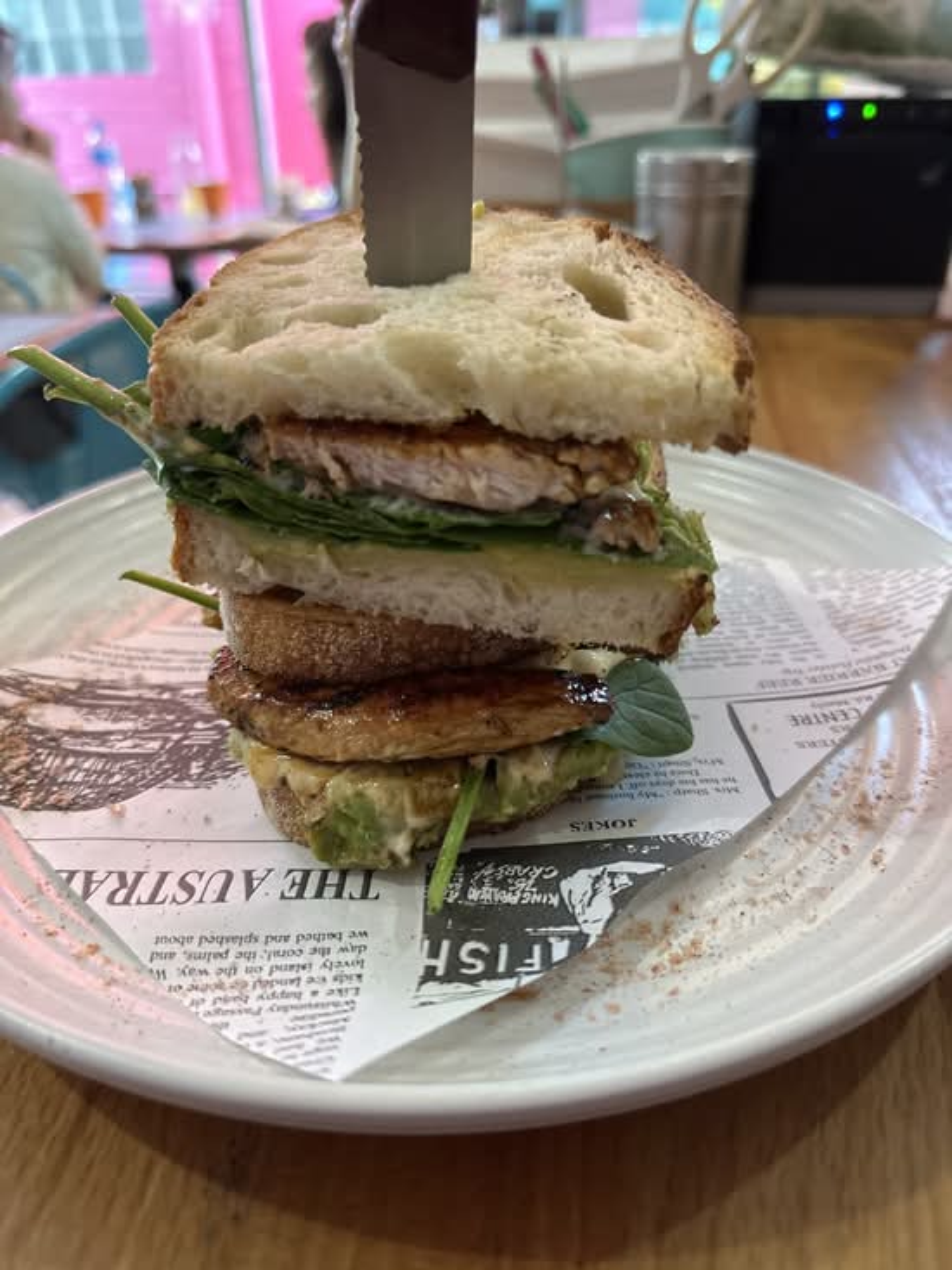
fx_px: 880
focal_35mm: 24
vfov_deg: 71.6
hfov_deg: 56.8
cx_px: 476
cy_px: 635
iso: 500
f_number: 1.78
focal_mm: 6.86
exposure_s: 1/50
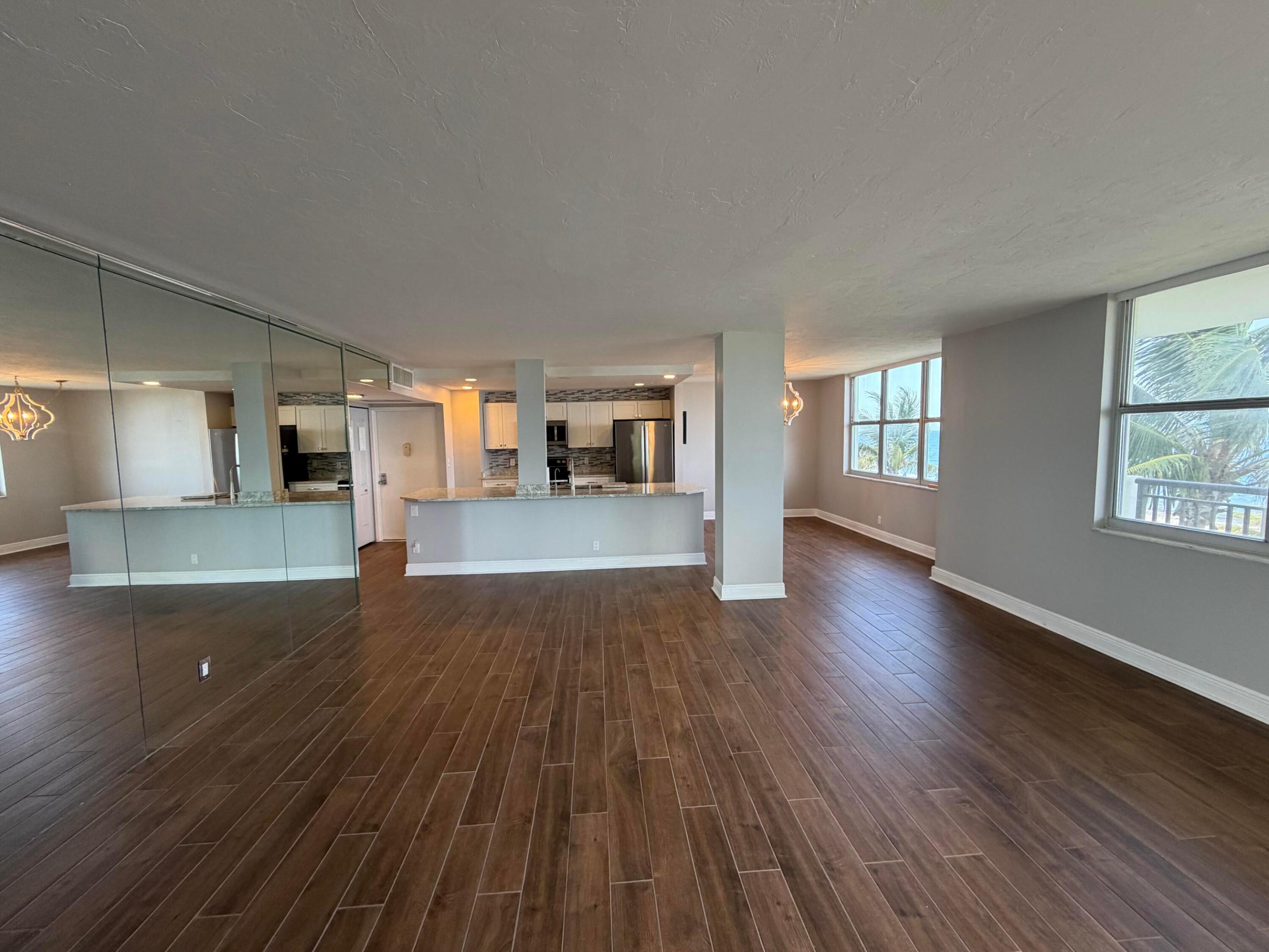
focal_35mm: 14
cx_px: 634
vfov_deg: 85.7
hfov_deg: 102.1
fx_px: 513
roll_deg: +1.1
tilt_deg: -4.8
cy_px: 476
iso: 200
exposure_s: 1/121
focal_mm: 2.22
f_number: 2.2
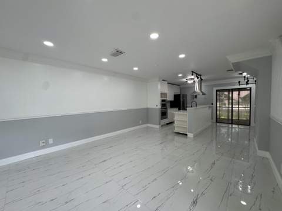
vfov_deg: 85.6
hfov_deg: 102.1
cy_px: 106
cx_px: 141
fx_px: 114
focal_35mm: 14
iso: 64
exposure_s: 1/120
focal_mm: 2.22
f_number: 2.2
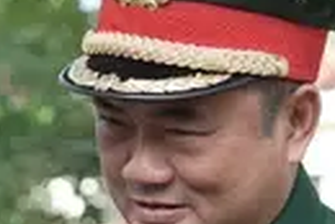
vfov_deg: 3.7
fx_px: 3484
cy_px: 390
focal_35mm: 374
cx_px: 112
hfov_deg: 5.5
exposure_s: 1/80
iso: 125
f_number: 4
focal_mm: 61
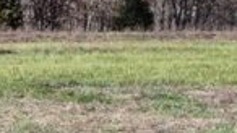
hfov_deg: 14.2
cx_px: -200
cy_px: 133
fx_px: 829
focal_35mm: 132
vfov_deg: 9.1
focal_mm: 5.4
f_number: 1.8
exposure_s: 1/1560
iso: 25
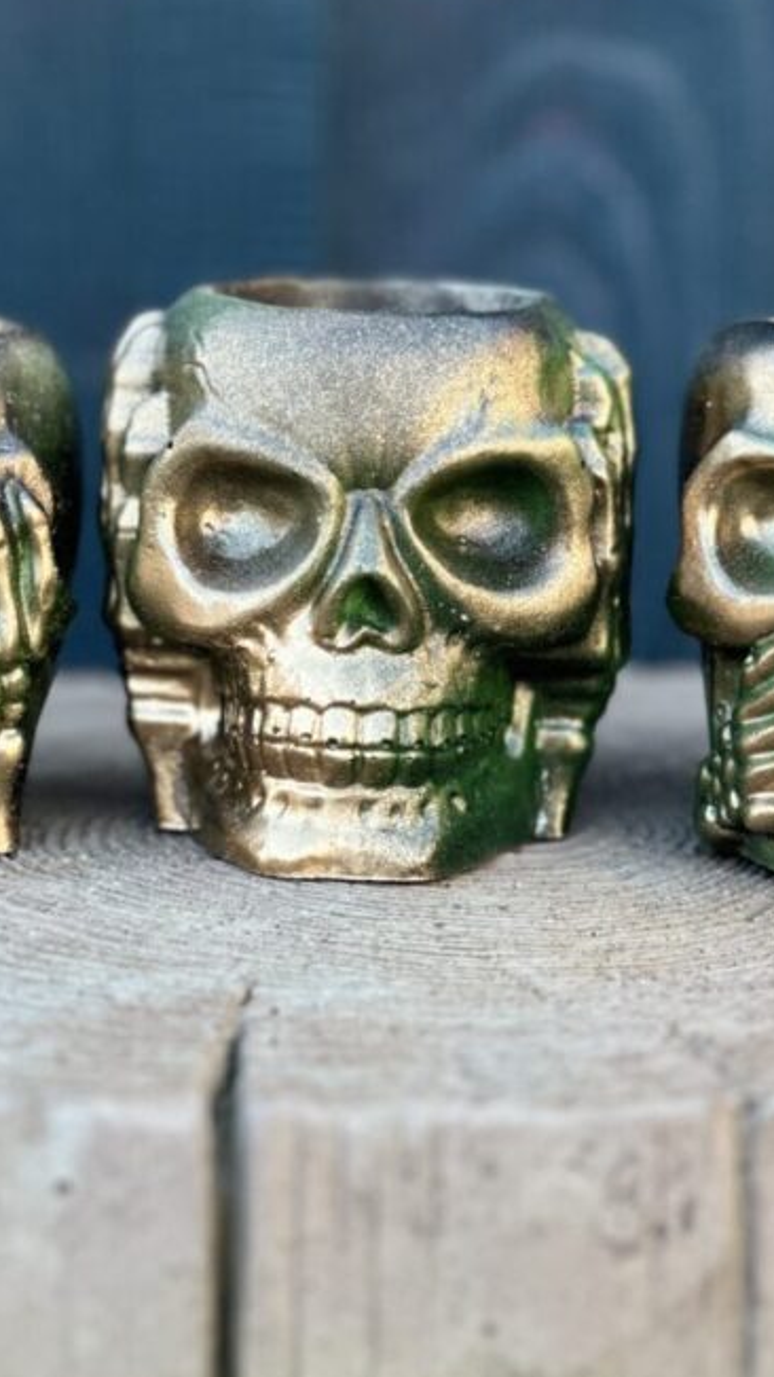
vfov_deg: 16.2
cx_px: 362
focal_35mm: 132
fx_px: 4818
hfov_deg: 9.2
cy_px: 377
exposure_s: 1/121
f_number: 2.8
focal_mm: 9
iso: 200
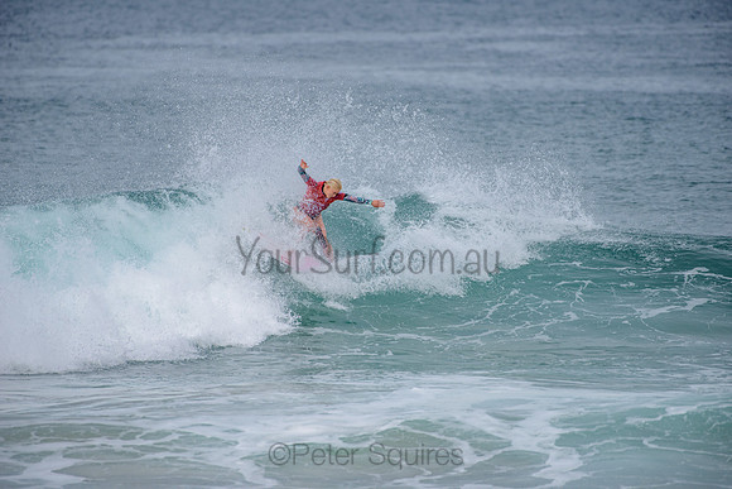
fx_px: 10169
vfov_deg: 2.8
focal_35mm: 500
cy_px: 244
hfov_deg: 4.1
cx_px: 366
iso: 250
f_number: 5.6
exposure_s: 1/2000
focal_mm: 500
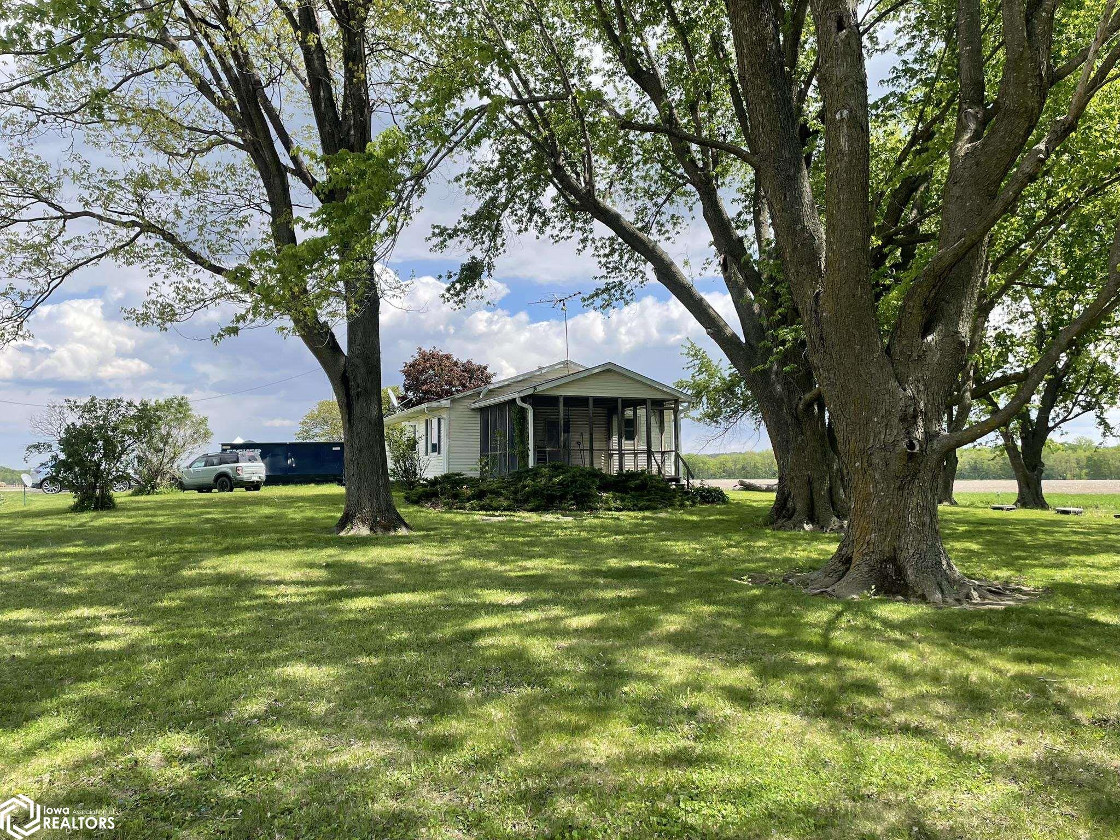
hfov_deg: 67.3
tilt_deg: +4.5
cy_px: 420
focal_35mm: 26
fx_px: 841
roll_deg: +0.7
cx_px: 560
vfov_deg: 53.1
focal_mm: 4.2
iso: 32
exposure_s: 1/2174
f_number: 1.6
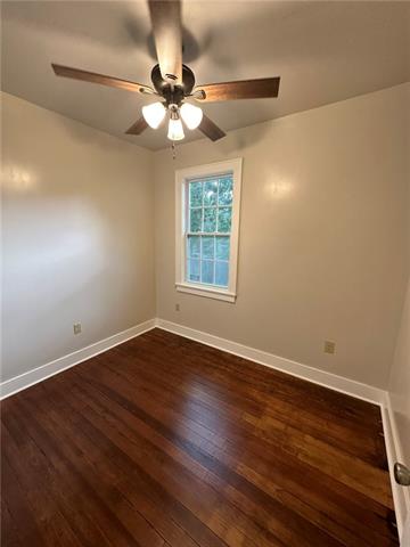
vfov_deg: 102.1
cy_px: 274
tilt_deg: -8.6
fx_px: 221
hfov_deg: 85.7
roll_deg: -2.9
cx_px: 205
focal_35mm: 14
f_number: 2.2
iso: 200
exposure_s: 1/60
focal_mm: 2.22
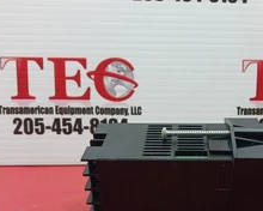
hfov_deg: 38.5
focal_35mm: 48
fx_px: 374
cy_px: 151
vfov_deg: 31.0
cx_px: 167
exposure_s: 1/60
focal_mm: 4
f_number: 1.8
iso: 32
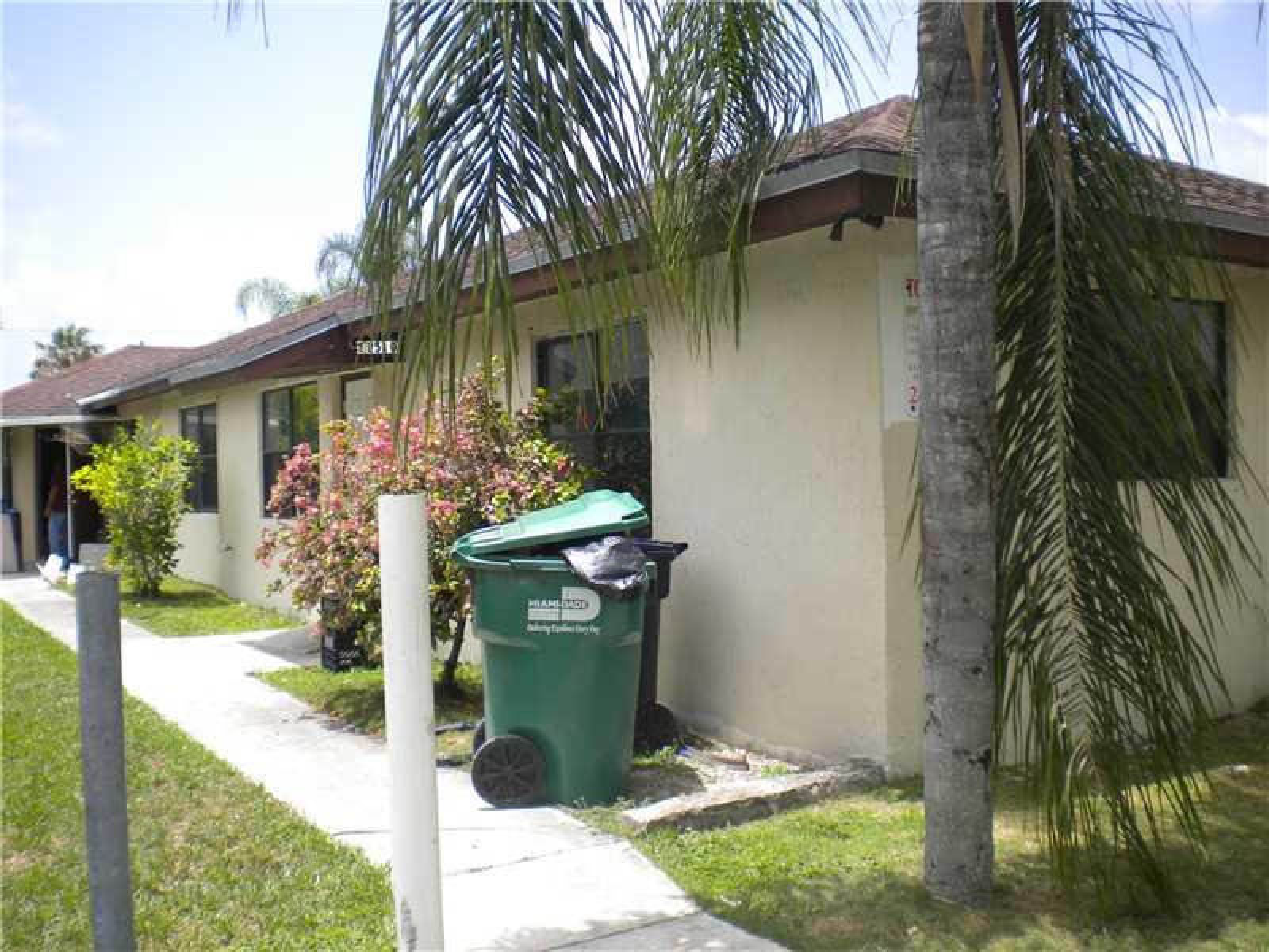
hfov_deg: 52.6
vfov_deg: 40.7
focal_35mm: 35
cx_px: 634
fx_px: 1283
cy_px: 476
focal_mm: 6.3
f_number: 4.6
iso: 113
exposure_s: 1/483
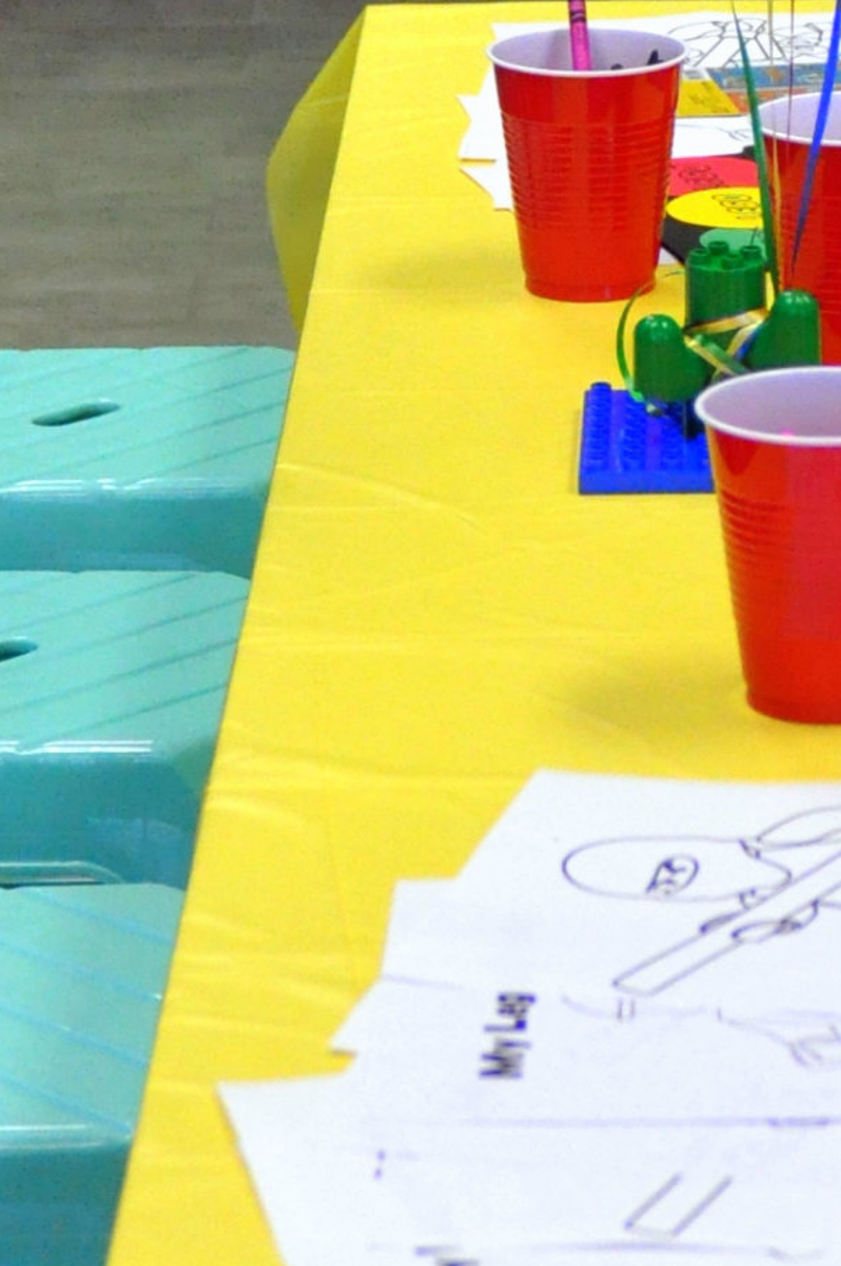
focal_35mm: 159
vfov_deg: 12.8
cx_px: 621
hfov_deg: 8.6
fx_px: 5586
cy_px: 20
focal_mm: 24
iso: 1400
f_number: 2.8
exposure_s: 1/500
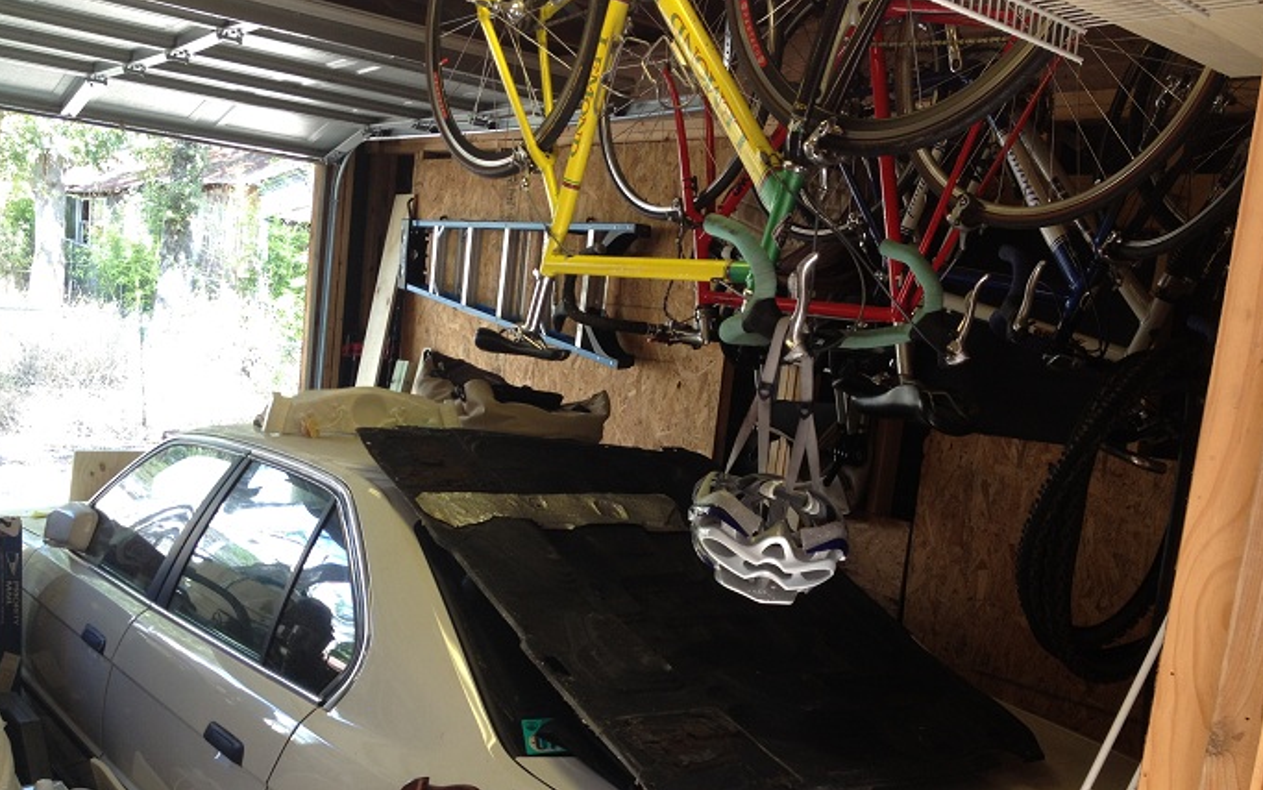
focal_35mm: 38
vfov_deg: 33.5
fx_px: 1308
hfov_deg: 51.5
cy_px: 478
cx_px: 634
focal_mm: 4.28
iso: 80
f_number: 2.4
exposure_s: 1/40
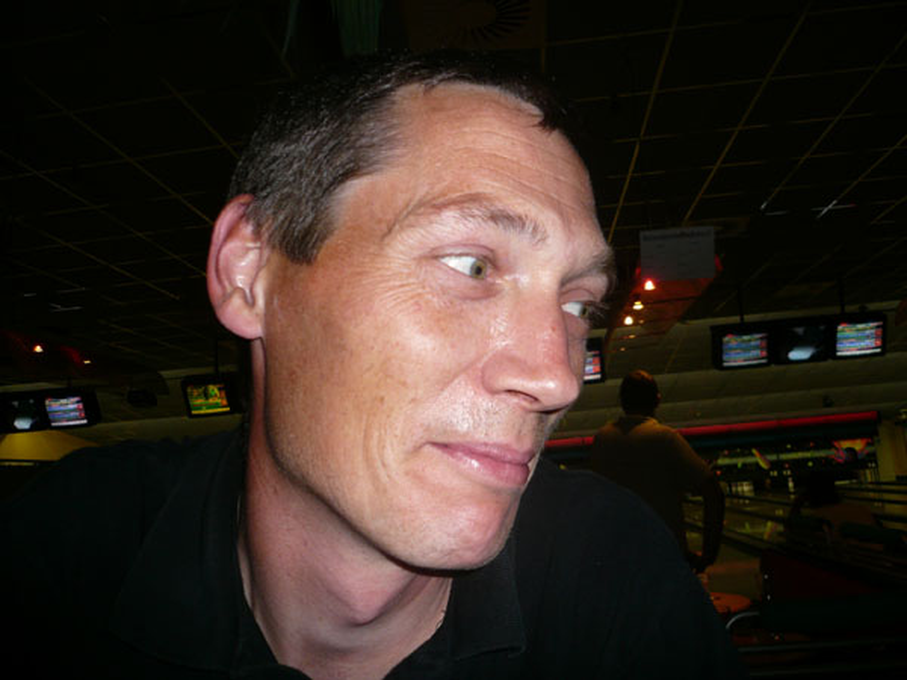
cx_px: 454
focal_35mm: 28
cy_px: 340
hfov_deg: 63.4
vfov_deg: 49.7
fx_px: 734
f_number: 2.8
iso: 100
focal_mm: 4.6
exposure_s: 1/30
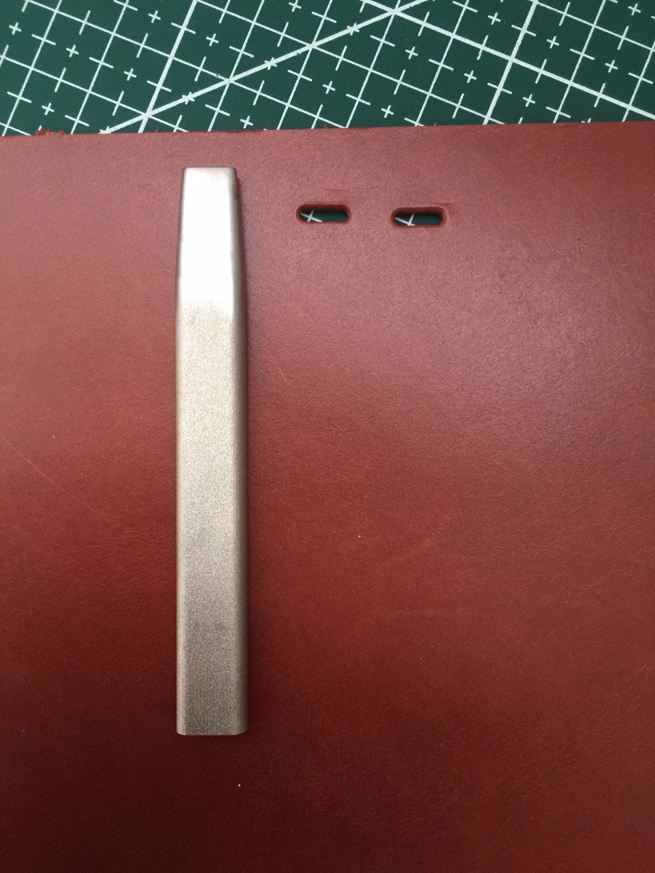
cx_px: 328
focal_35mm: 29
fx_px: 732
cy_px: 436
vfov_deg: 61.7
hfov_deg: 48.2
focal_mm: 4.15
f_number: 2.2
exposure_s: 1/10
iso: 125
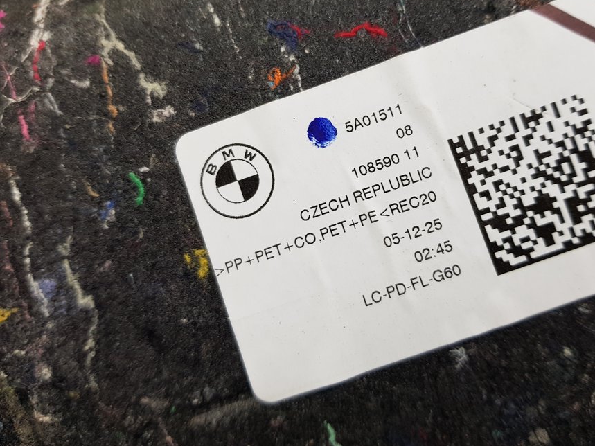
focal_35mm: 31
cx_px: 354
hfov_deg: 57.9
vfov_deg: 45.2
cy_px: 183
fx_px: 533
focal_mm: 4.2
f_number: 1.7
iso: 64
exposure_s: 1/100
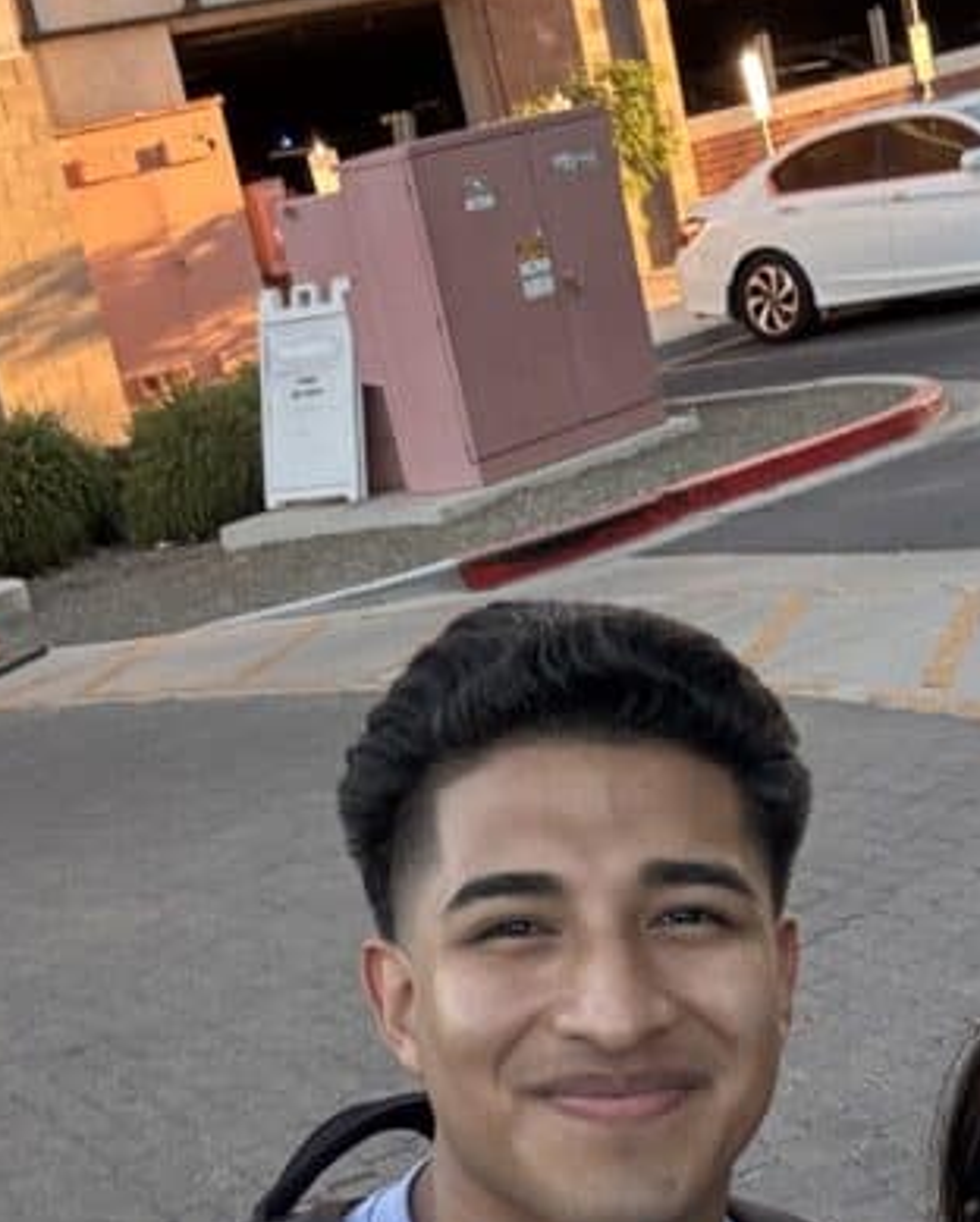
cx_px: 738
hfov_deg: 19.8
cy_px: 1216
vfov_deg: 23.7
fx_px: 2787
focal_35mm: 77
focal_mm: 2.69
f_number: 1.9
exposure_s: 1/102
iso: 80
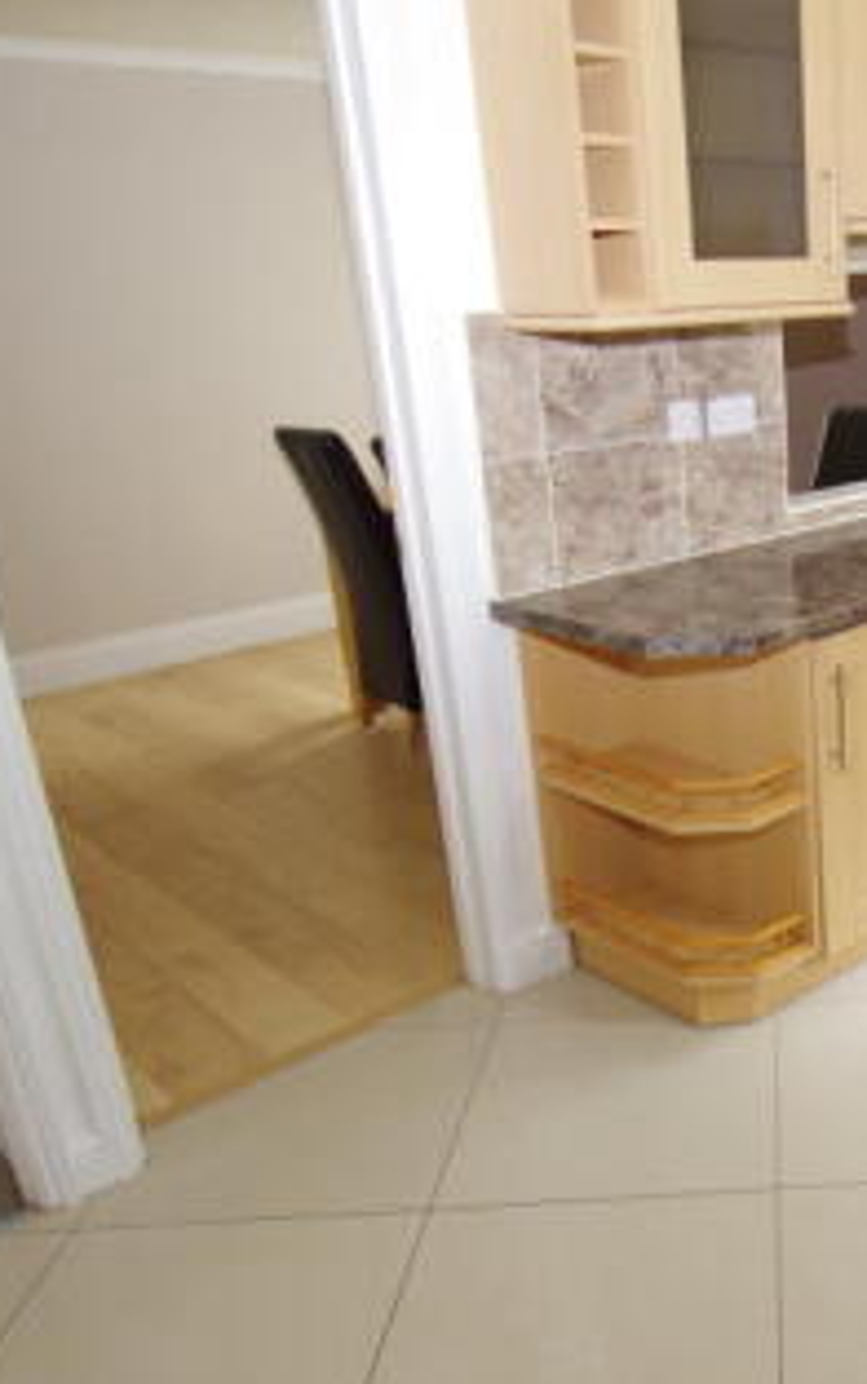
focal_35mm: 32
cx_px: 856
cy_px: 780
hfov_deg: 35.8
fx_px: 1208
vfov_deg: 59.4
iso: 400
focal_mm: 10
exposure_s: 1/40
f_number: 3.5
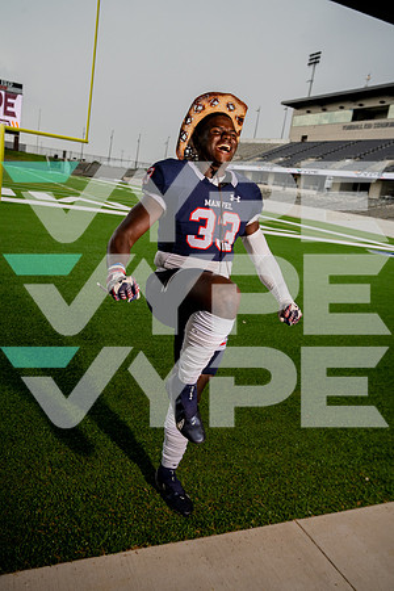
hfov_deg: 41.1
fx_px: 525
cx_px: 197
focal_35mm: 32
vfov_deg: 58.7
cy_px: 296
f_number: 6.3
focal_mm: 32
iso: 1000
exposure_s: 1/1600
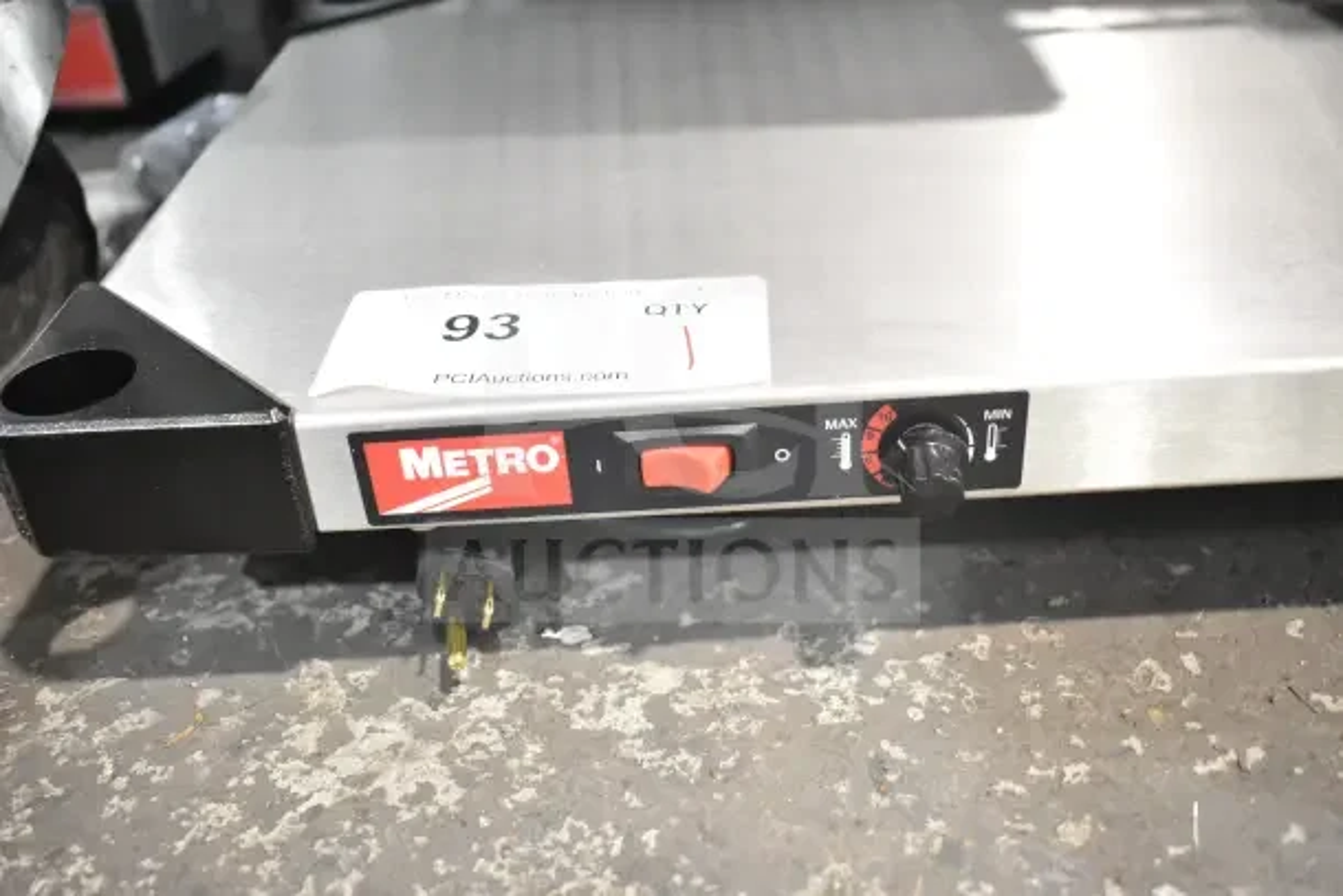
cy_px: 448
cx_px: 672
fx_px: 1287
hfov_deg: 55.1
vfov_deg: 38.4
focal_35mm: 34
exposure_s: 1/40
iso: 2500
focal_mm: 23
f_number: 3.8
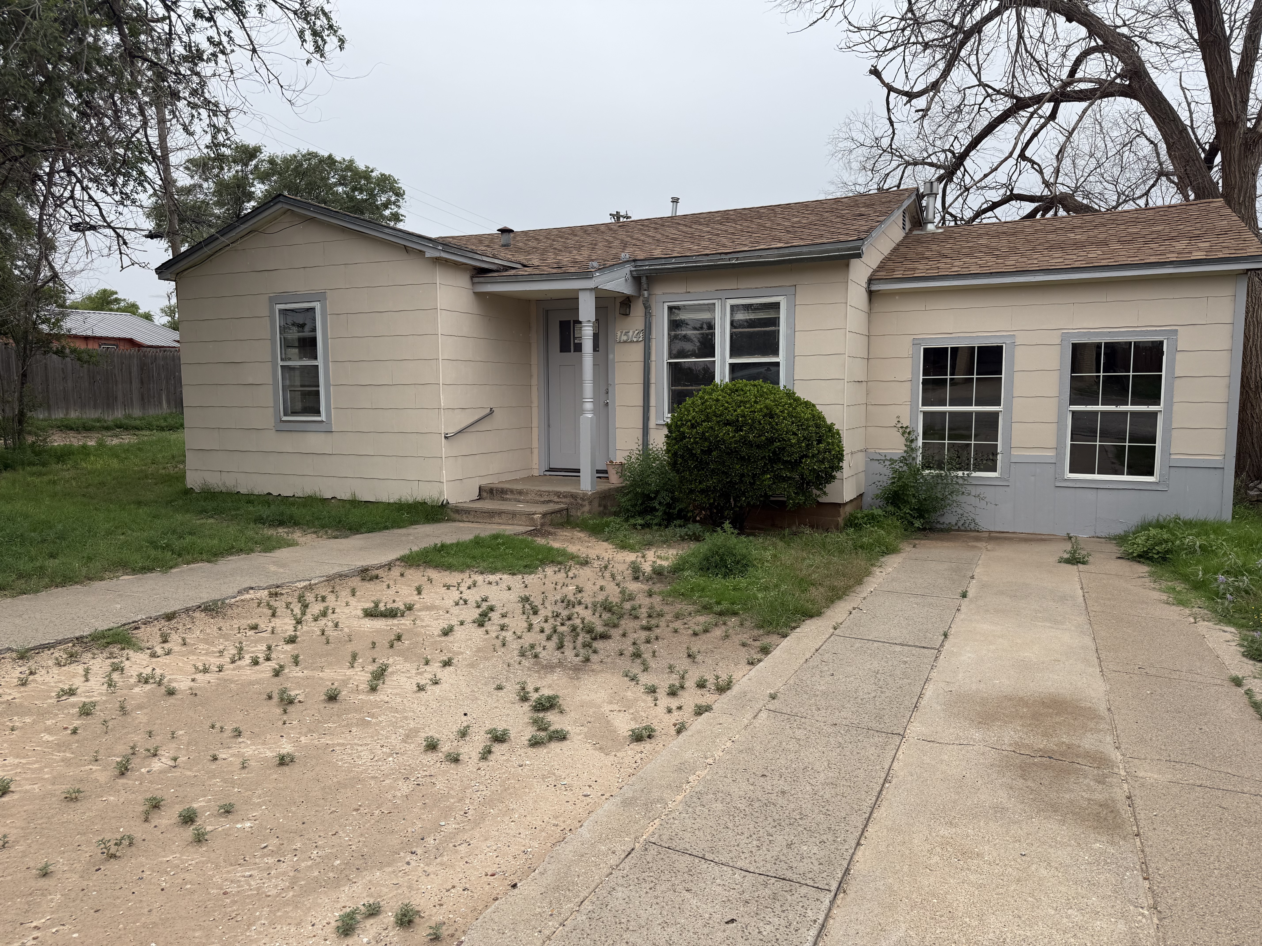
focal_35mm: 24
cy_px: 473
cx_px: 631
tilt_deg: -5.1
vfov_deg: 56.8
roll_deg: +0.5
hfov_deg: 71.6
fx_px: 875
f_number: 1.78
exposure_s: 1/2445
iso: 80
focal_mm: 6.76
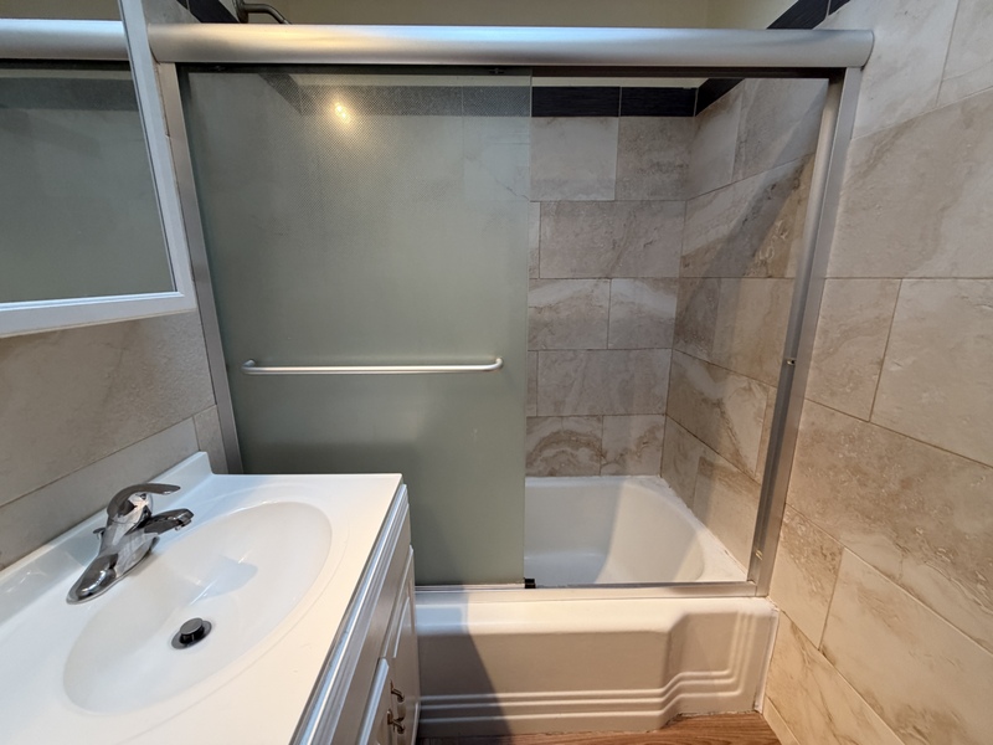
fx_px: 402
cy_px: 372
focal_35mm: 14
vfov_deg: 85.7
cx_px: 496
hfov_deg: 102.1
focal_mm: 2.22
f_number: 2.2
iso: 250
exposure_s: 1/120
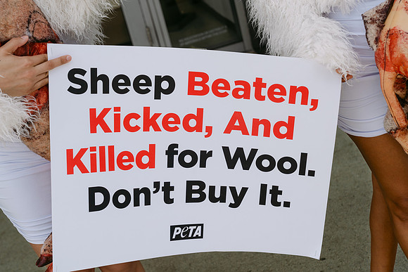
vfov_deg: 25.0
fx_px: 615
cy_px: 136
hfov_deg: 36.7
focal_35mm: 54
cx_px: 204
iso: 100
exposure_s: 1/400
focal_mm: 53
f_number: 5.6
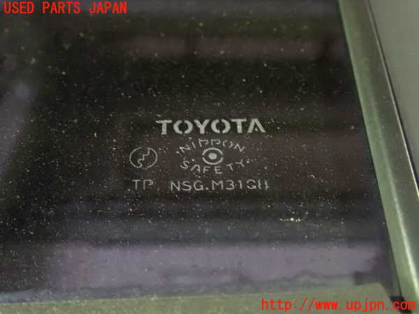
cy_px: 157
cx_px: 210
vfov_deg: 32.9
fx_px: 533
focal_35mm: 44
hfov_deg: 42.9
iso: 1600
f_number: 2.9
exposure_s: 1/6
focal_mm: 7.84
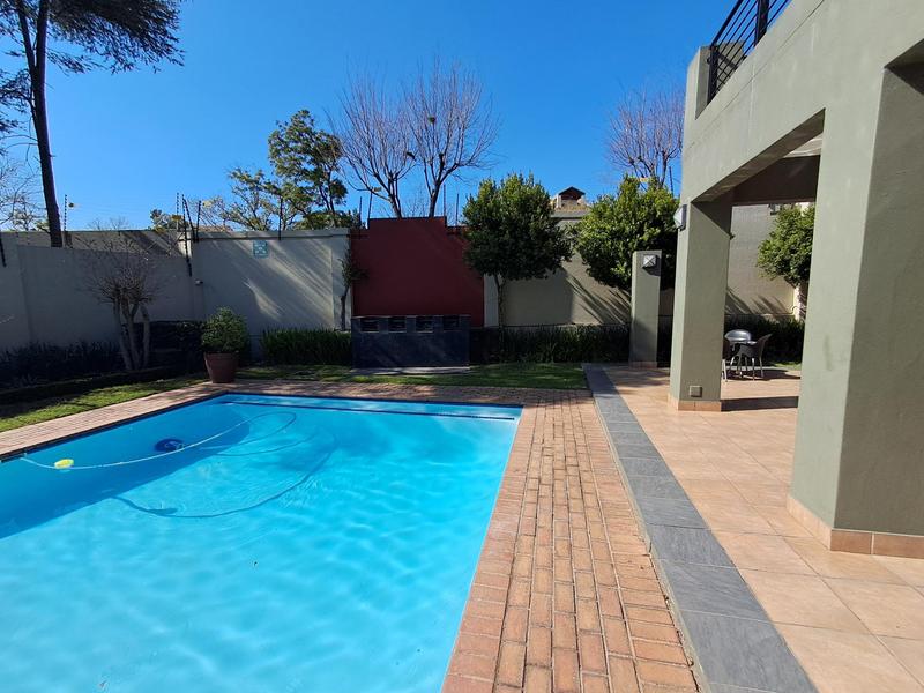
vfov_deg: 78.1
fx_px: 427
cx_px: 462
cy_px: 346
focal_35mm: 16
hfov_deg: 94.5
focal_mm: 1.64
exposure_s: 1/1292
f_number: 2.2
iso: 40
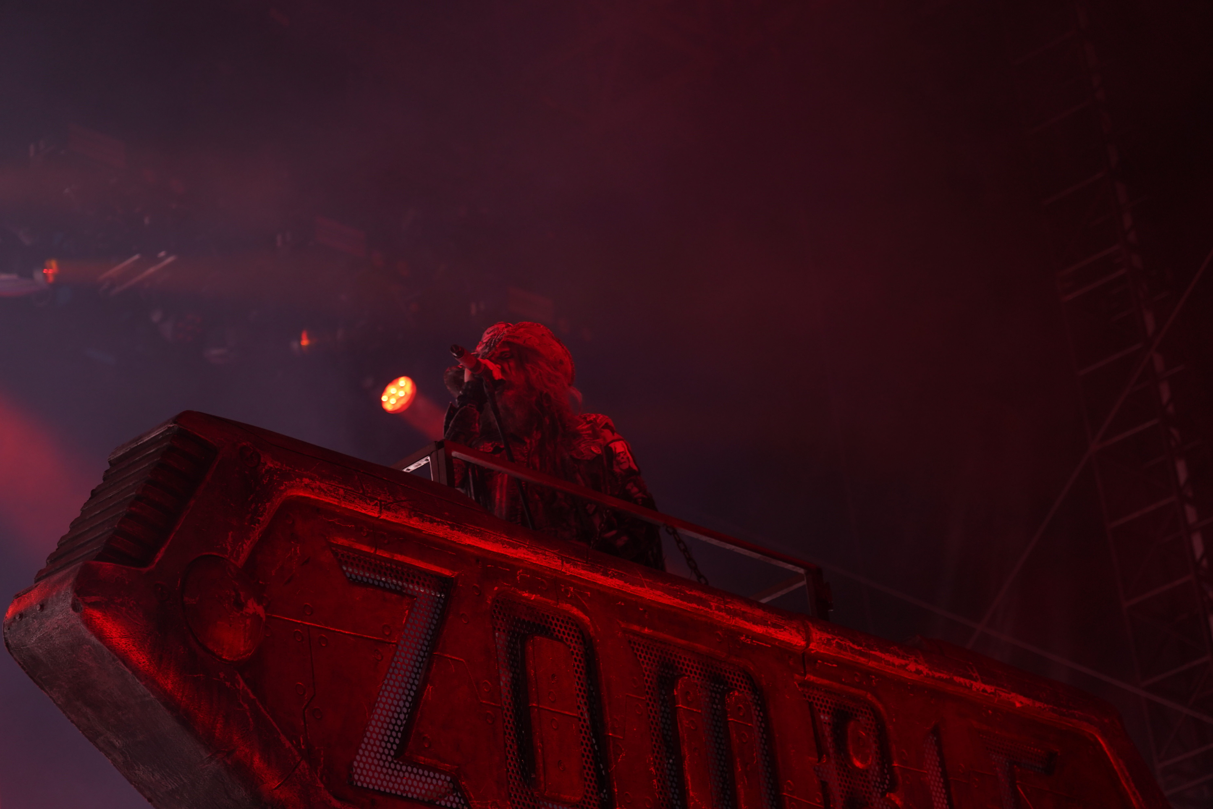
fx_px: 3538
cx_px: 606
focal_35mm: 105
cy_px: 404
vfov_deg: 13.0
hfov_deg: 19.5
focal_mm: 105
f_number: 4
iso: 1000
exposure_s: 1/125
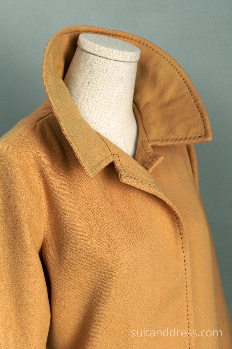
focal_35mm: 48
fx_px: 464
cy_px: 174
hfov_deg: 28.1
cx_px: 116
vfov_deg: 41.1
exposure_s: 1/100
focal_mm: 32
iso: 400
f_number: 6.3
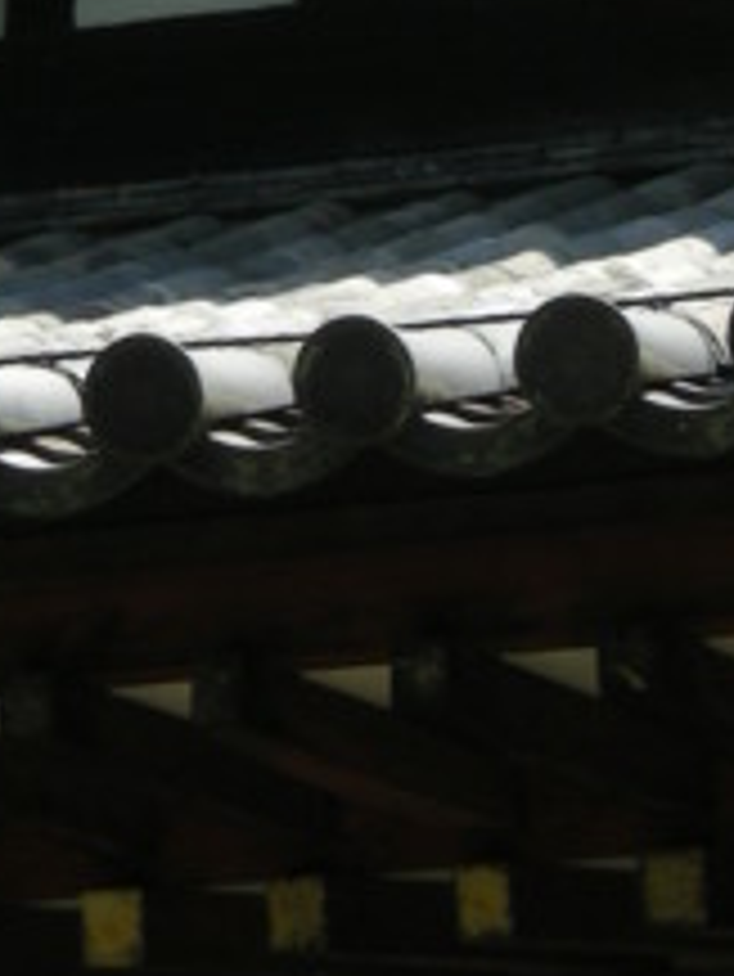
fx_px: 8756
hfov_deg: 4.8
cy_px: -612
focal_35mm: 310
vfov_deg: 6.3
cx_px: -14
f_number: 4.1
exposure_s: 1/310
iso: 50
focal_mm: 13.7
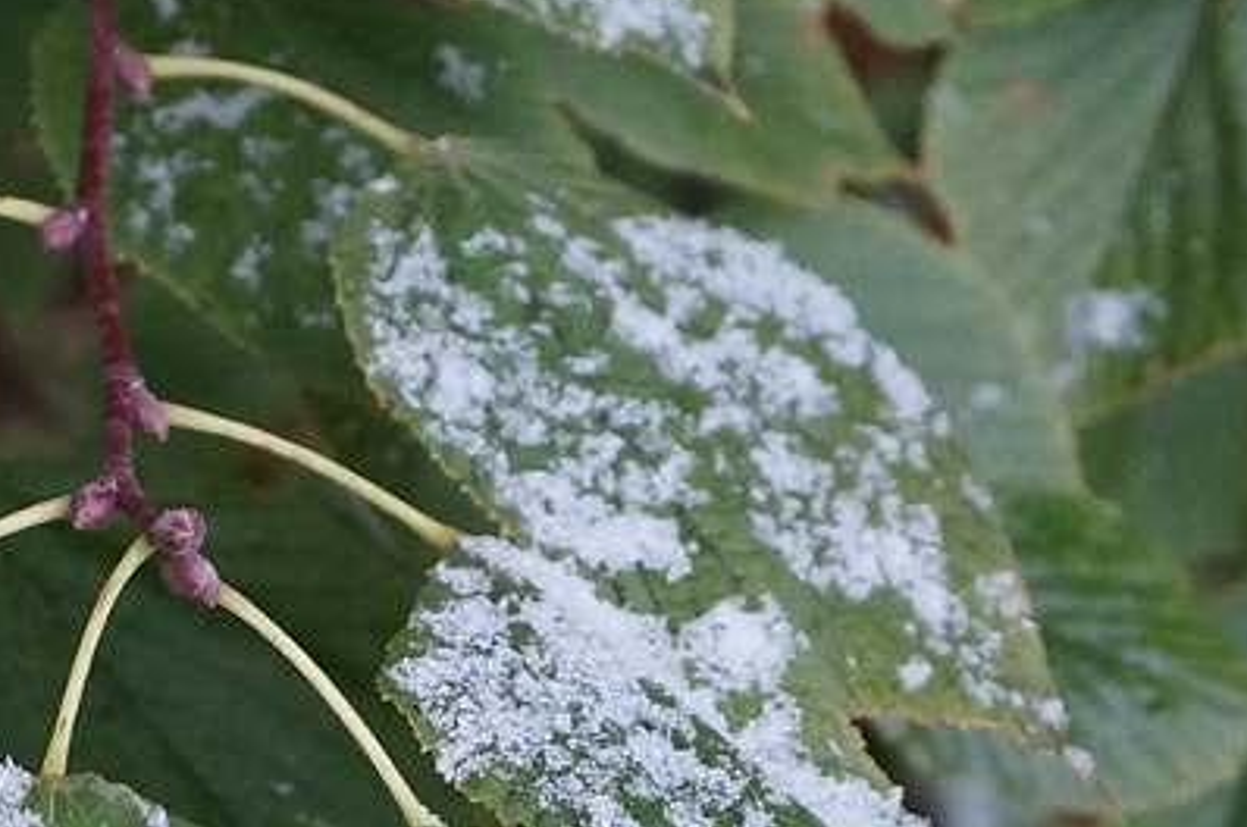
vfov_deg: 8.1
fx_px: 5844
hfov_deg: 12.1
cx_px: 219
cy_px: 288
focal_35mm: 169
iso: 800
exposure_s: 1/160
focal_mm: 28
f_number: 4.5
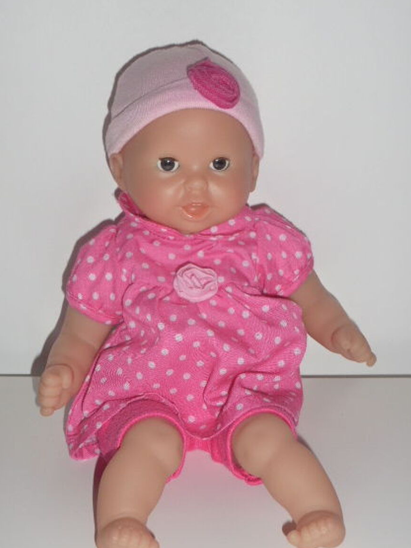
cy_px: 276
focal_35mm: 53
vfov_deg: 36.2
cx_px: 204
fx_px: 839
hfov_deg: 27.5
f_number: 4.1
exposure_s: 1/60
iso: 160
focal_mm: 7.9
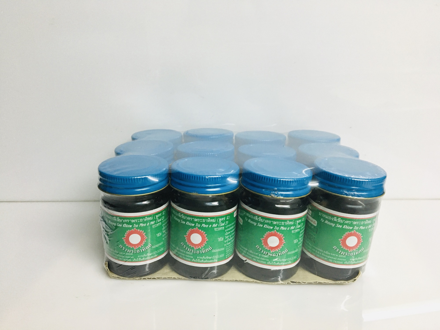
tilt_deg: -16.4
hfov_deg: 61.7
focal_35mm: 29
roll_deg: +1.6
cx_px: 220
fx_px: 369
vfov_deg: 48.2
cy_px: 165
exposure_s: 1/33
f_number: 2.2
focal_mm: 4.15
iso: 200
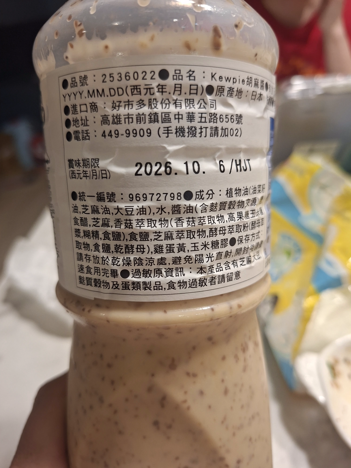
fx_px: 311
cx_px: 176
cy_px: 234
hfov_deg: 58.9
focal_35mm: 23
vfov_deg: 73.9
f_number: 1.8
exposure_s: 1/60
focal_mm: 5.54
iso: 200
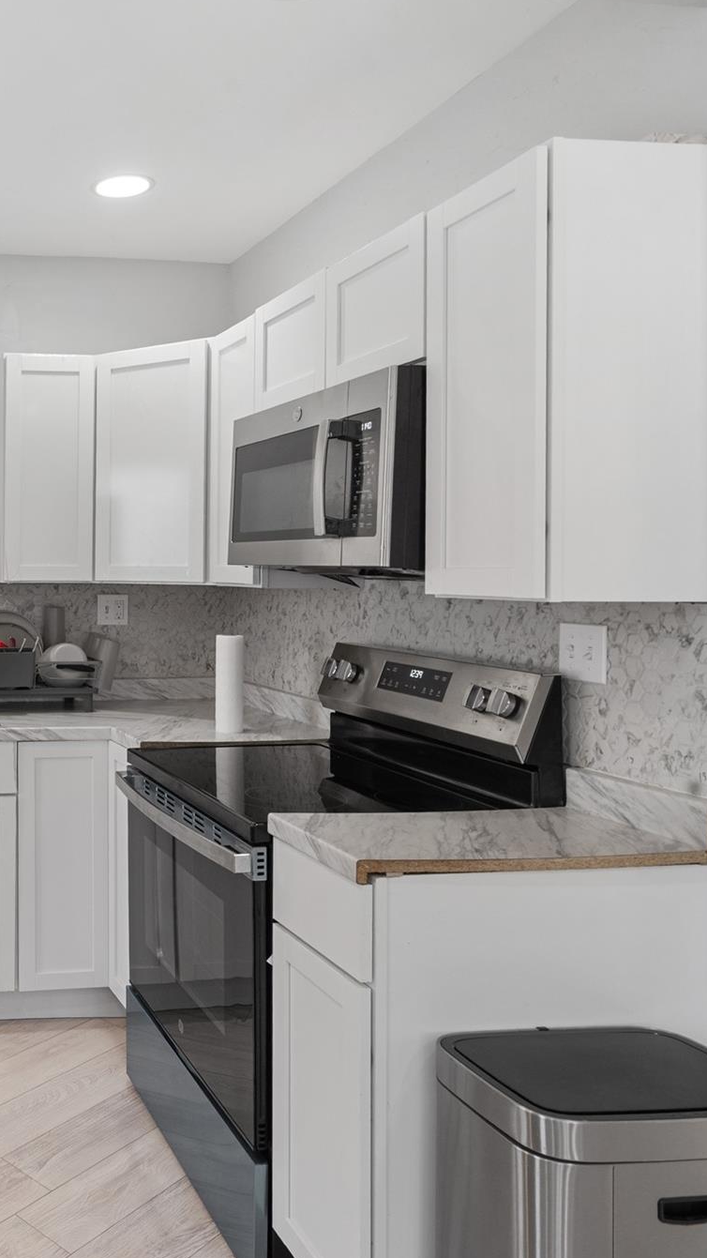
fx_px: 1600
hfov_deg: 23.4
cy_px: 629
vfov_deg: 42.9
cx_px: -63
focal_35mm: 48
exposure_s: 1/8
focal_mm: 30
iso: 320
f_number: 9
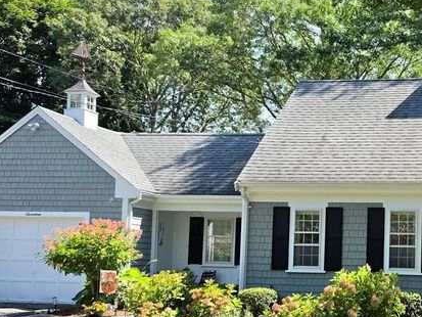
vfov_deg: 25.6
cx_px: 373
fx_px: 695
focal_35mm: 57
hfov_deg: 32.3
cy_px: 208
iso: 64
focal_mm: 6.5
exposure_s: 1/4538
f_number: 1.4
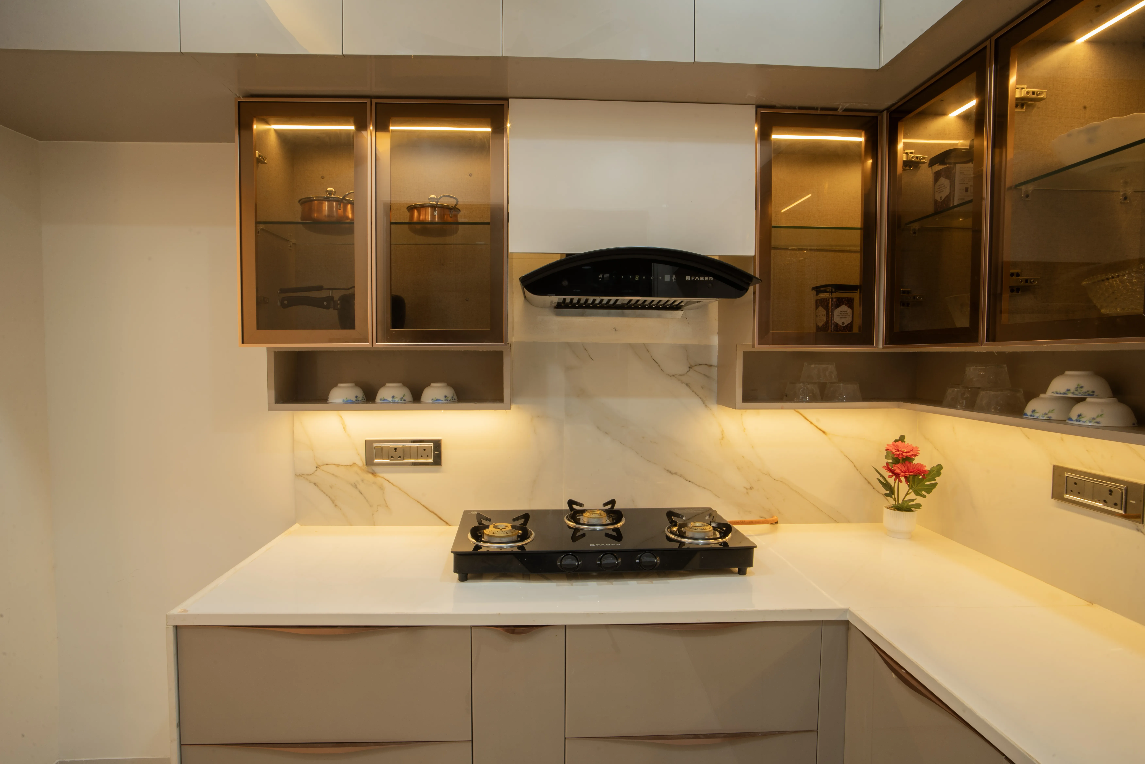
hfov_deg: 90.0
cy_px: 382
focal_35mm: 18
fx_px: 572
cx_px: 572
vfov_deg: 67.4
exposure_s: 2
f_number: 22
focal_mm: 18
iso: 100
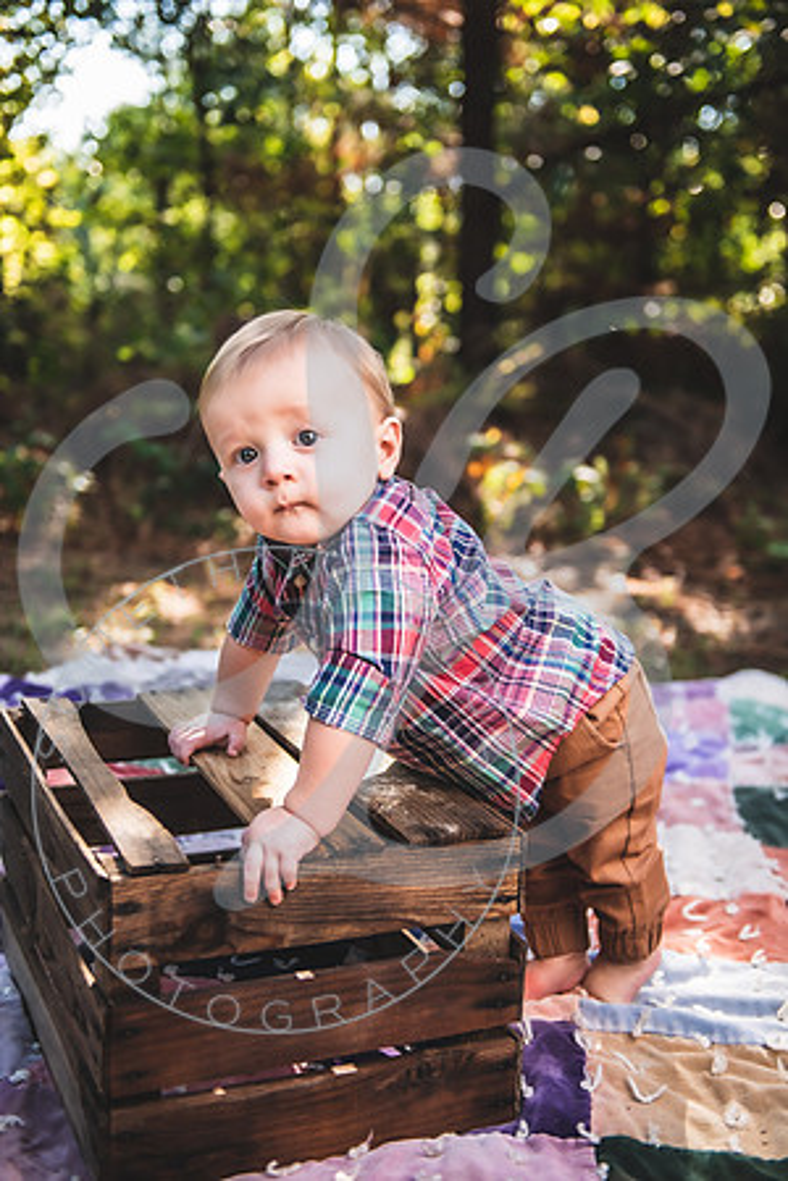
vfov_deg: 44.5
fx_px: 1445
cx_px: 394
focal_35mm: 44
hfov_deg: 30.5
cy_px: 590
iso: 100
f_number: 2.8
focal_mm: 44
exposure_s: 1/160
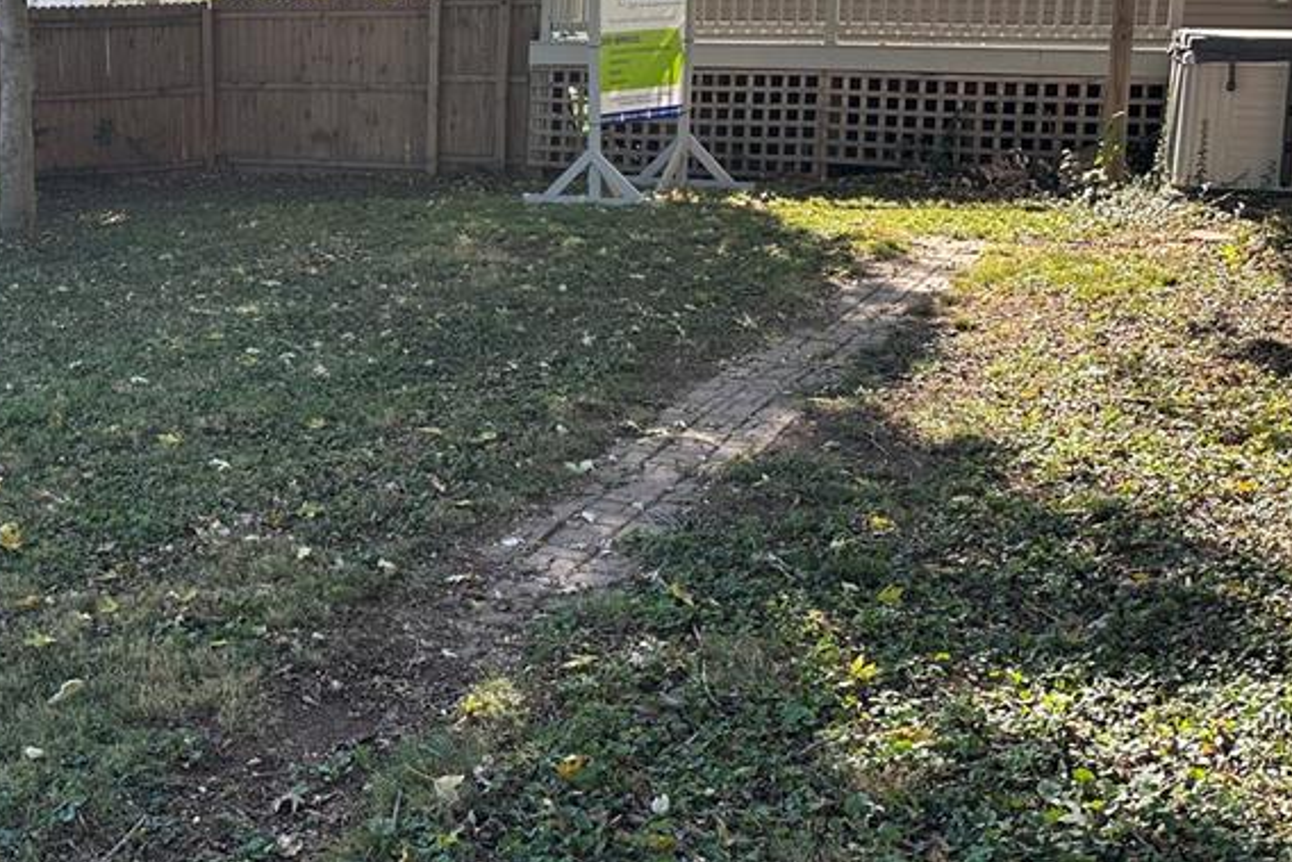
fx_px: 1615
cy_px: 246
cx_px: 184
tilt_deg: -8.2
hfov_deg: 40.9
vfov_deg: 29.5
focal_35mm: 45
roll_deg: -0.6
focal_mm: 6.86
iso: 80
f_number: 1.78
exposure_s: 1/623
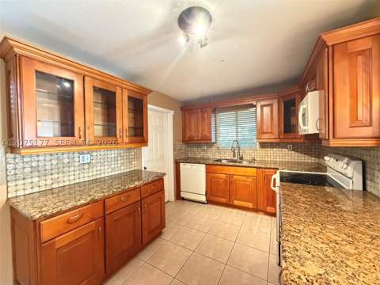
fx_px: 154
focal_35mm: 14
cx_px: 190
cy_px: 142
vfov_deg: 85.7
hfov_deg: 102.1
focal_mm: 2.22
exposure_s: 1/60
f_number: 2.2
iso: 1250
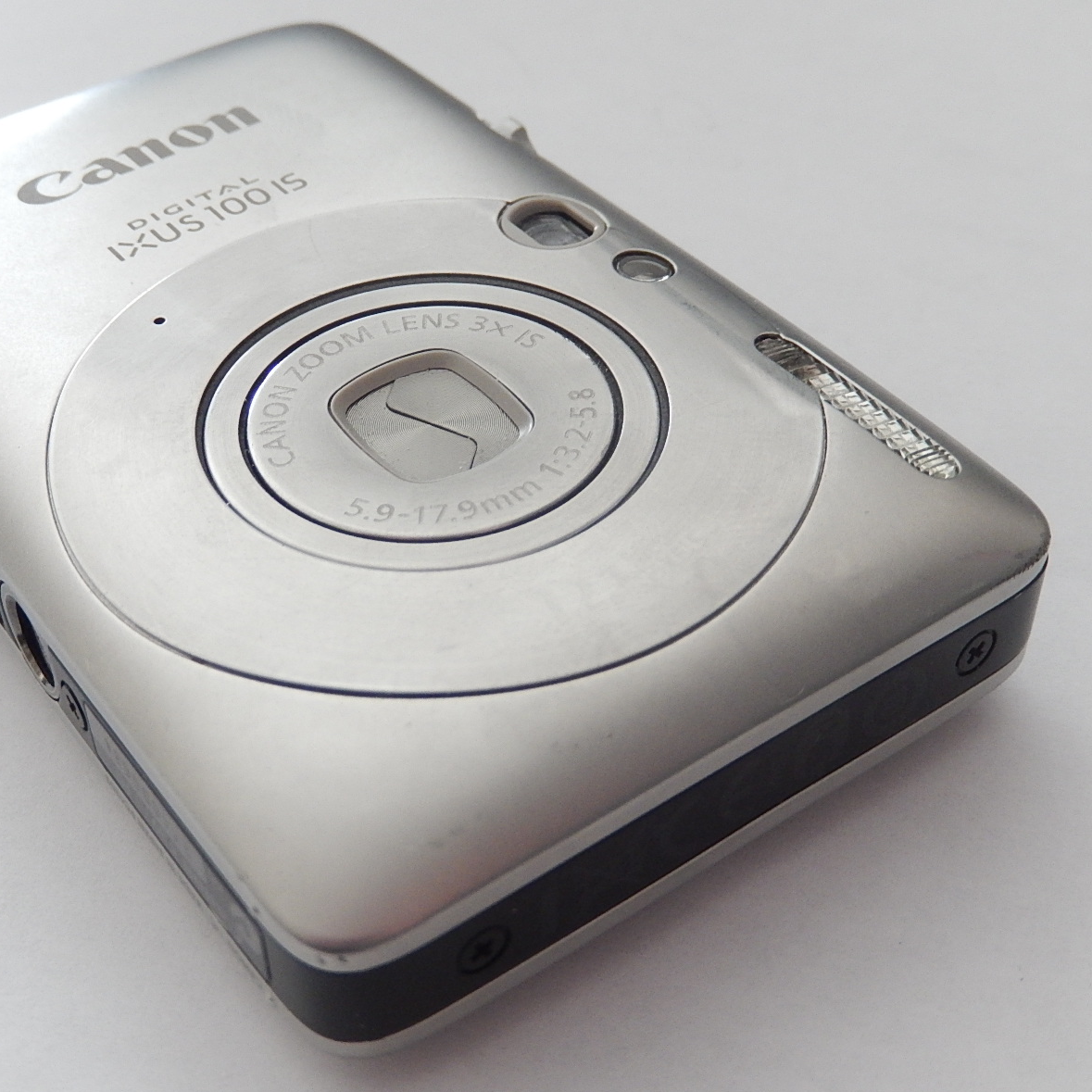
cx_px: 388
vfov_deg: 31.6
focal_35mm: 54
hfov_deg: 31.4
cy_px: 548
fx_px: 1927
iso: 400
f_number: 4.3
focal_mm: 8.1
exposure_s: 1/15
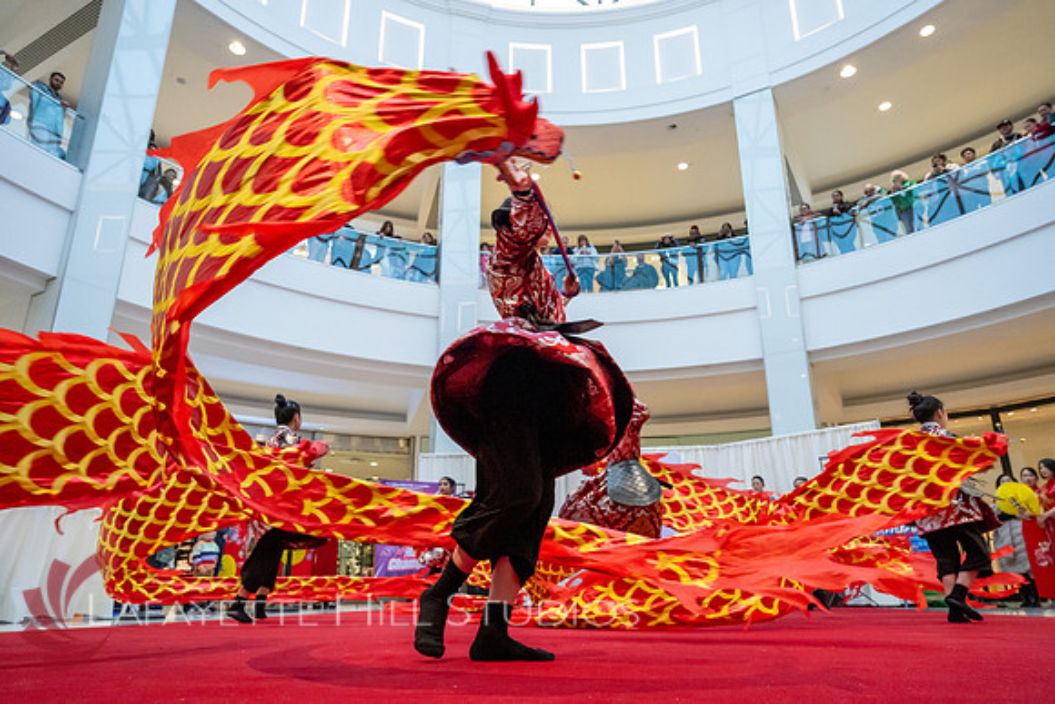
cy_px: 352
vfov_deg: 53.2
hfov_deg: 73.7
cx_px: 528
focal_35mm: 24
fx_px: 703
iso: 4000
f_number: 4
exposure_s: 1/500
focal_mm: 24
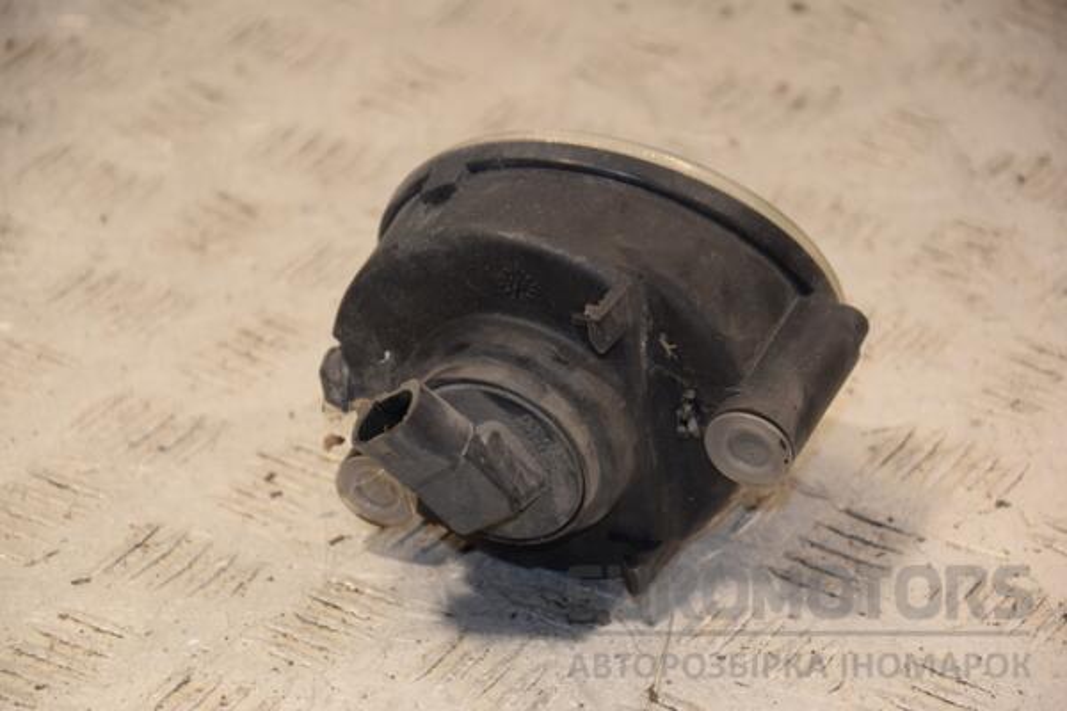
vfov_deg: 8.7
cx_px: 534
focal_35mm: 158
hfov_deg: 13.0
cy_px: 356
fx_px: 4668
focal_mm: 105
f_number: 5.6
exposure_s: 1/125
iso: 560
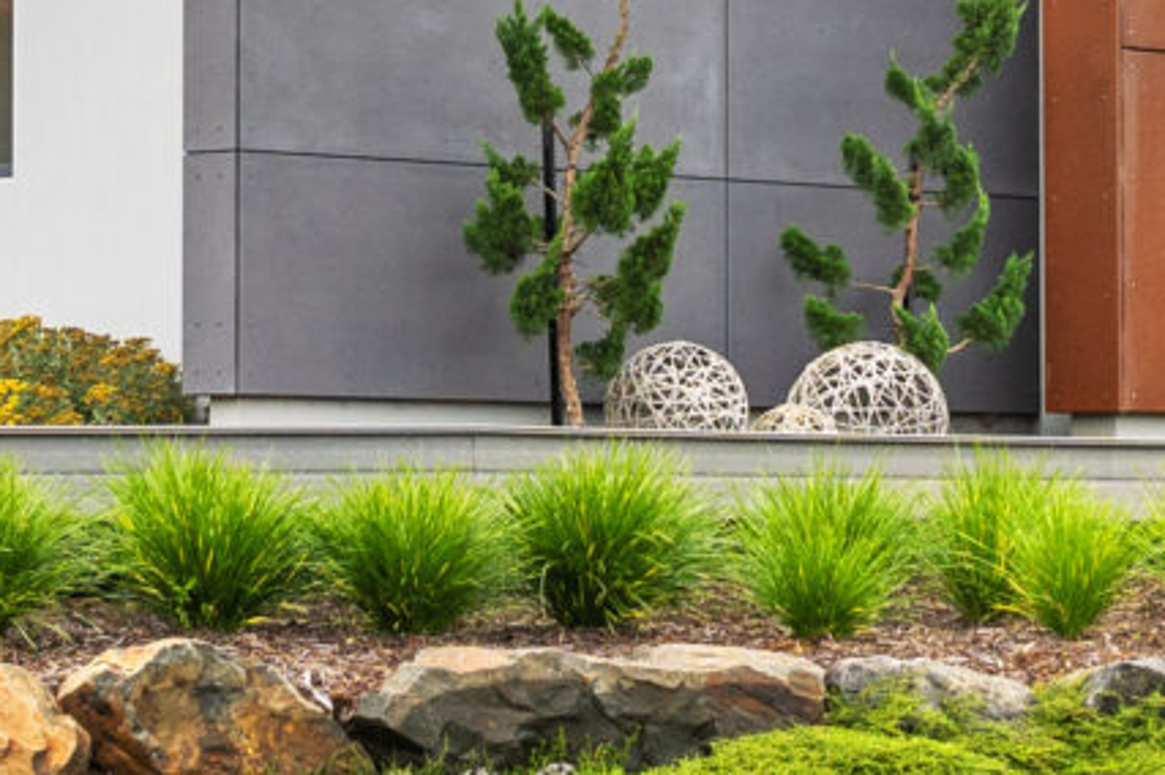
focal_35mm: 217
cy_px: 160
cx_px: 881
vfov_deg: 6.3
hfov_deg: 9.5
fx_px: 7014
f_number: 2.8
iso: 100
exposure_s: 1/500
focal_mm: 24.1
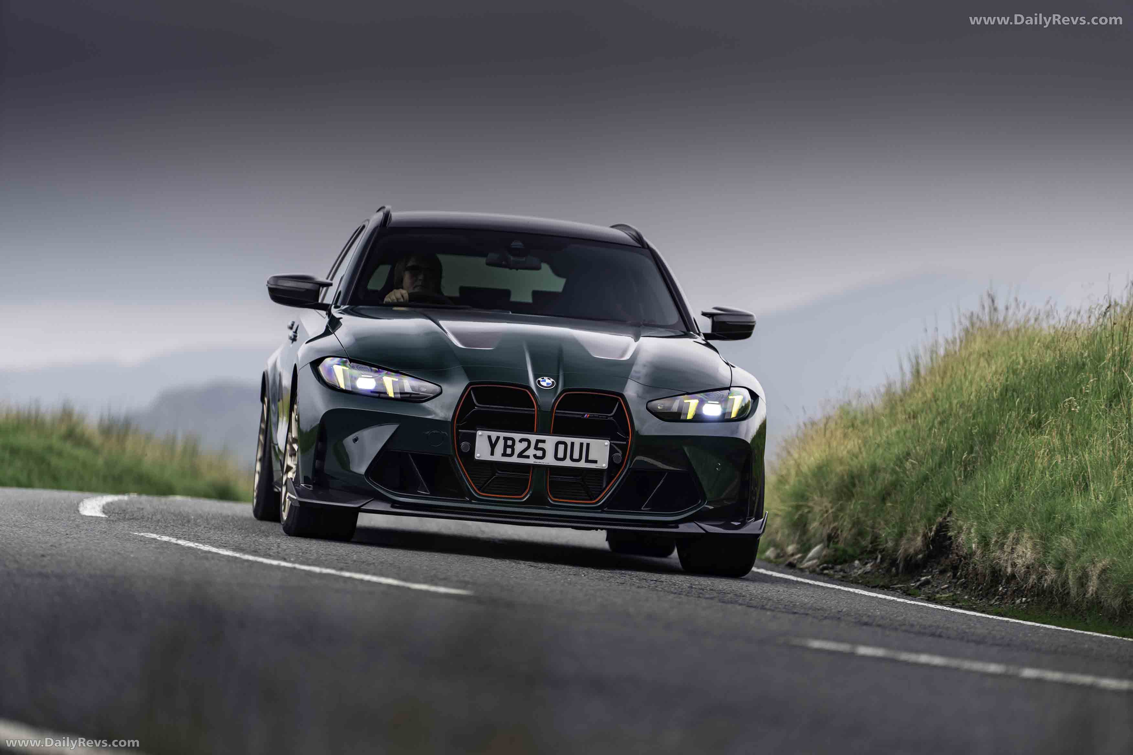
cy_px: 378
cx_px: 566
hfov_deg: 10.5
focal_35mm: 195
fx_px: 6137
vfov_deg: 7.0
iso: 125
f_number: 2.8
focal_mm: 195
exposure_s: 1/640
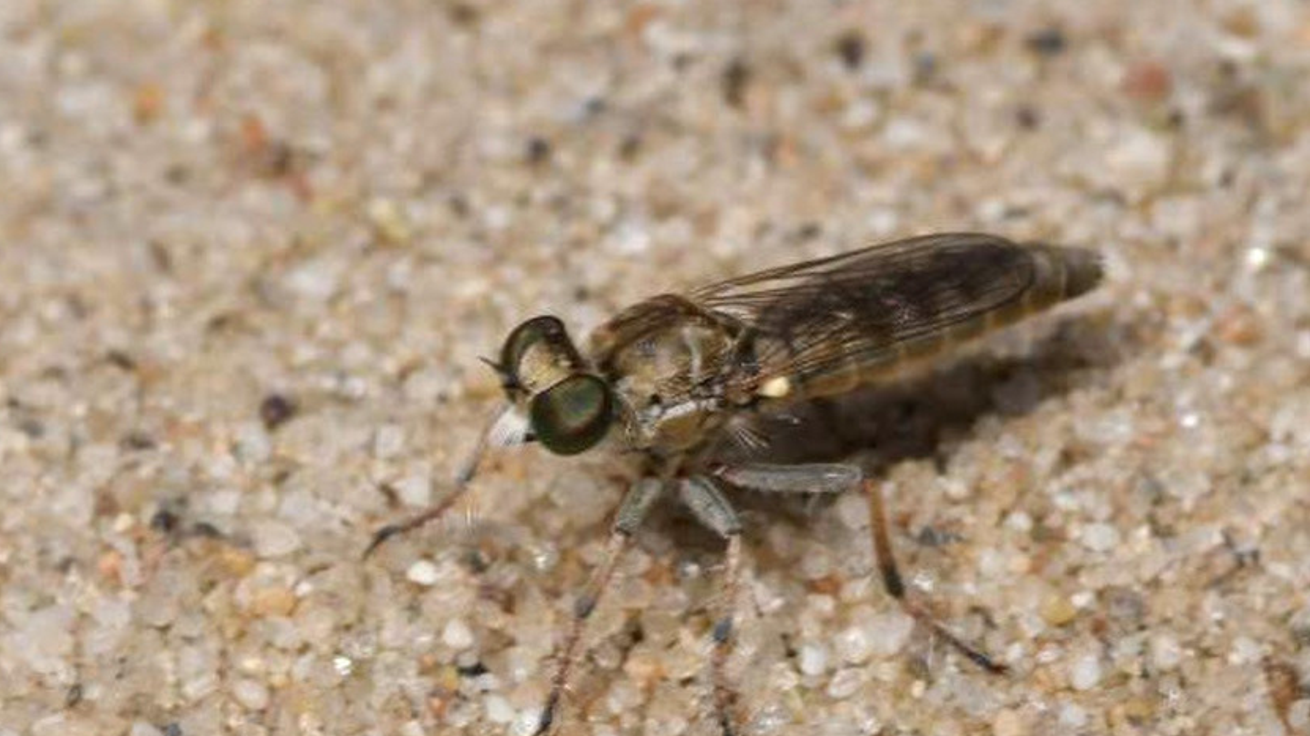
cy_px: 492
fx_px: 6619
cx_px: 676
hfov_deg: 11.3
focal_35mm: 191
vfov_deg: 6.4
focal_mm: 105
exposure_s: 1/100
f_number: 29
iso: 100
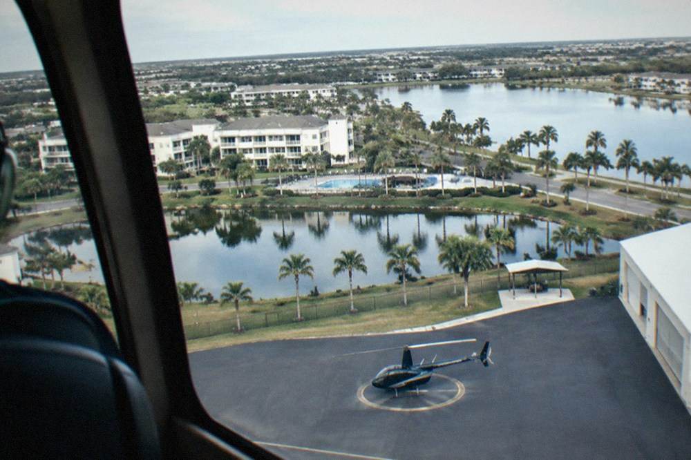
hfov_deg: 41.9
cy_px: 230
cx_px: 346
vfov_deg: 28.6
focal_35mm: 47
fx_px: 902
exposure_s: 1/320
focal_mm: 47
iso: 200
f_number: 6.3
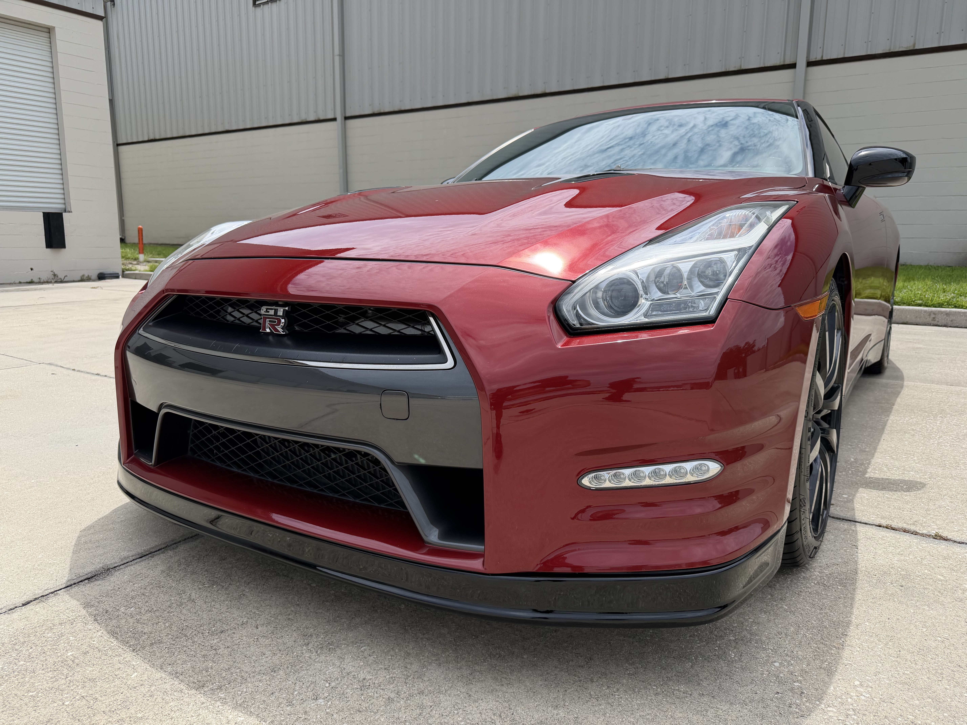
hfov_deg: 71.6
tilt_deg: -10.1
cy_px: 362
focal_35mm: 24
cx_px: 484
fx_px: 670
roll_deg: -0.4
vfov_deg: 56.8
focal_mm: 6.76
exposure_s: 1/6173
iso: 100
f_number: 1.78
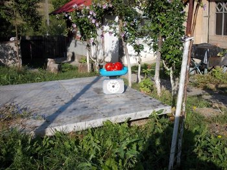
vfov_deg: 33.6
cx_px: 114
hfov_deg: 43.8
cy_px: 85
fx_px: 282
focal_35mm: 43
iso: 80
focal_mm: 6.1
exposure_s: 1/250
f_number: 6.5
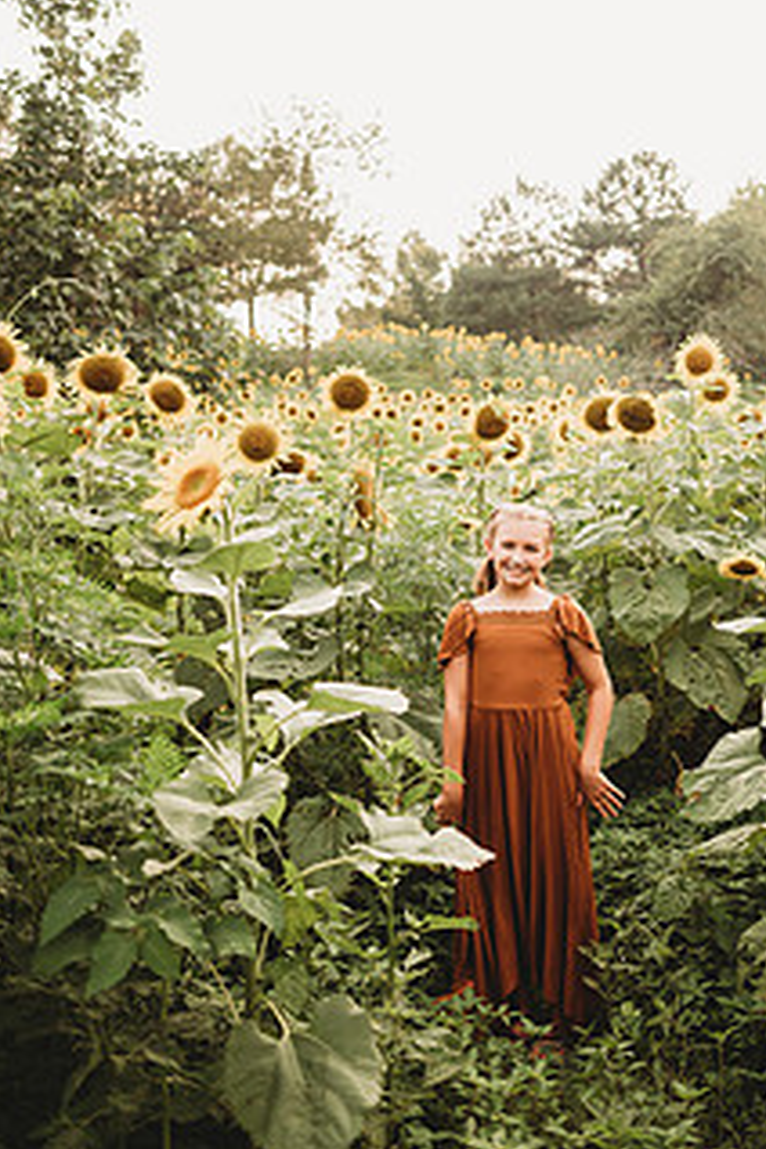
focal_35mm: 34
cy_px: 416
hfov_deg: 38.3
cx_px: 528
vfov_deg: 55.0
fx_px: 1085
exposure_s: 1/400
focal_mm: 24
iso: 125
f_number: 2.2
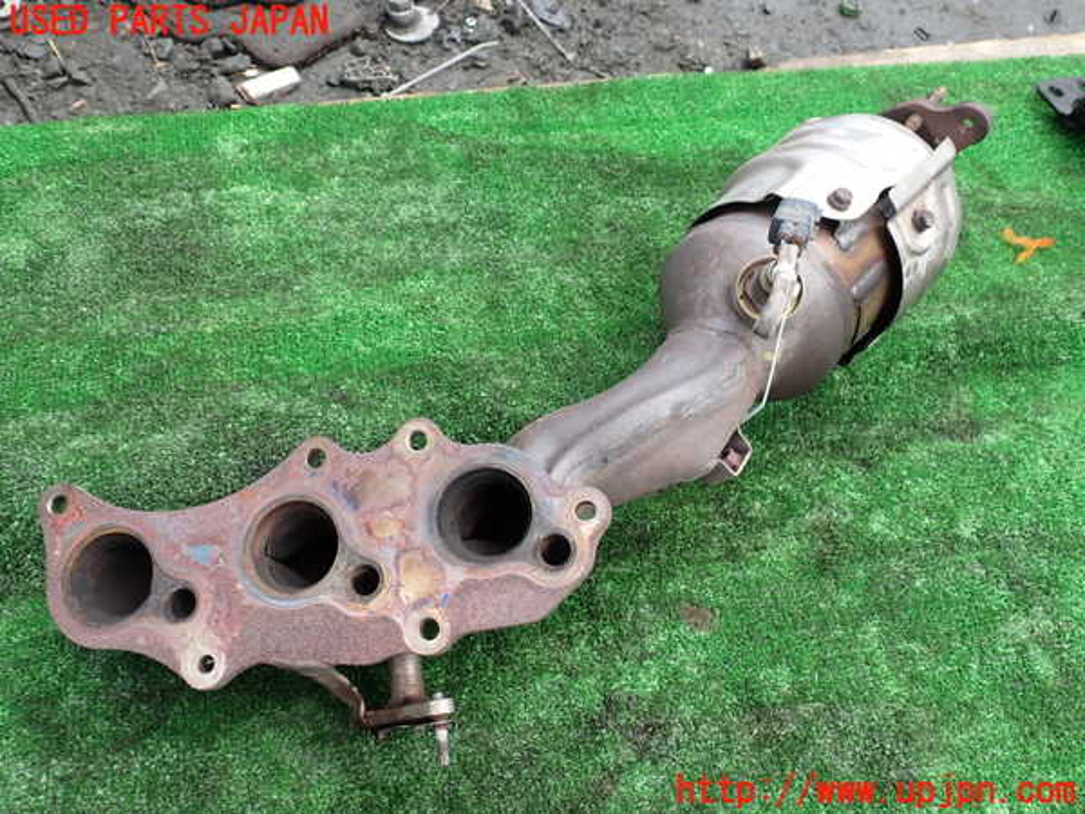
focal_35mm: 30
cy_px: 407
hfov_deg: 60.0
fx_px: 940
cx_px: 542
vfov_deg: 46.8
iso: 100
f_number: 3.2
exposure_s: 1/250
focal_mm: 5.4
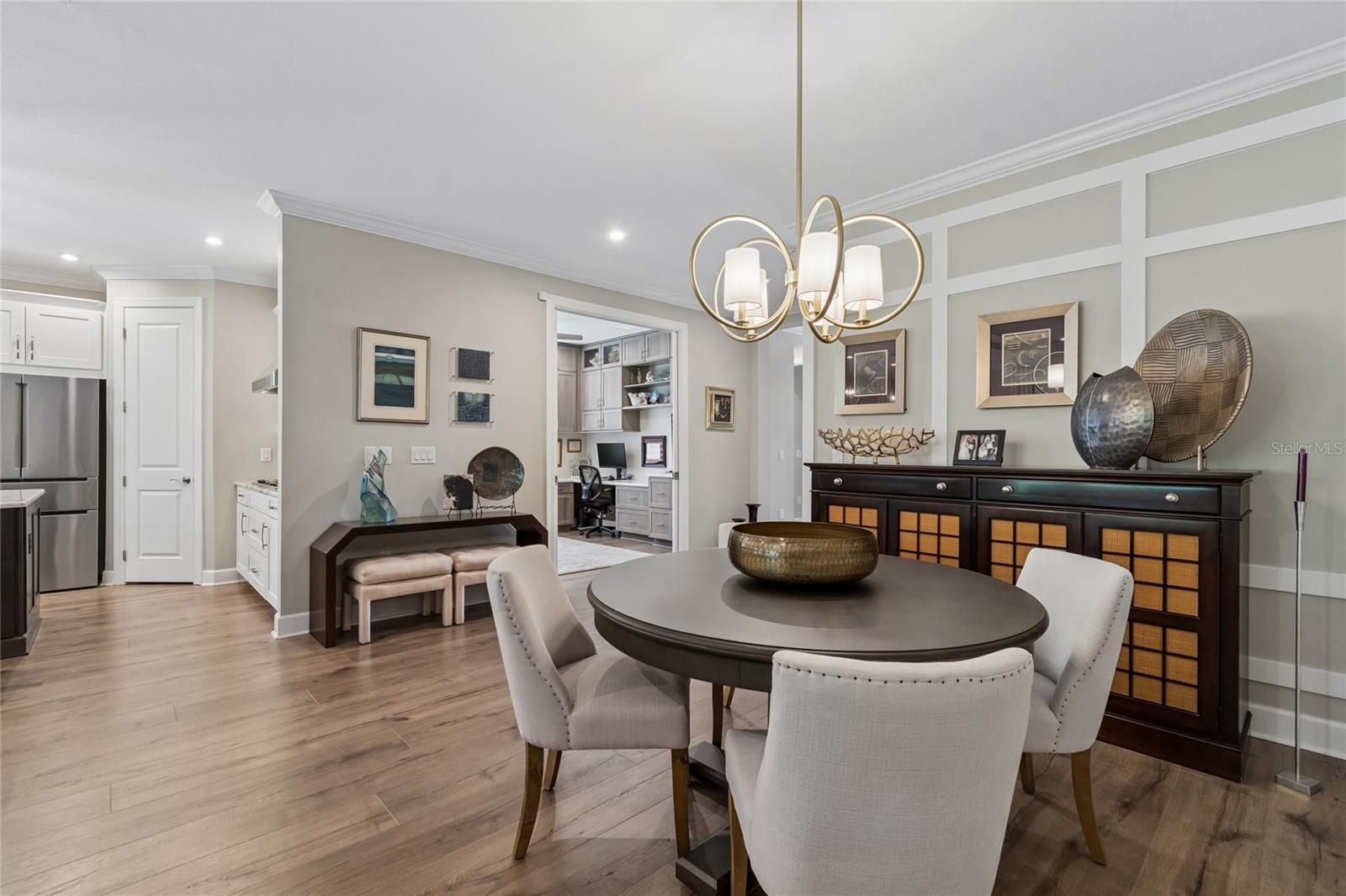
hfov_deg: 100.4
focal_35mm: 15
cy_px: 448
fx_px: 561
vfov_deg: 77.3
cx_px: 673
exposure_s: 1/1.67
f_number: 7.1
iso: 100
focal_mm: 10
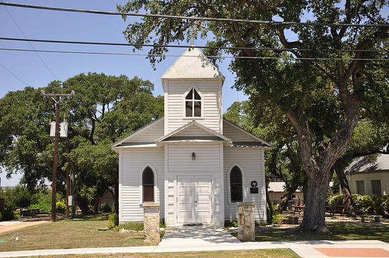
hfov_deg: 49.6
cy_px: 129
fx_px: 421
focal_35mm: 39
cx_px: 194
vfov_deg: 34.1
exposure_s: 1/200
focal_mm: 26
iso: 200
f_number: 7.1
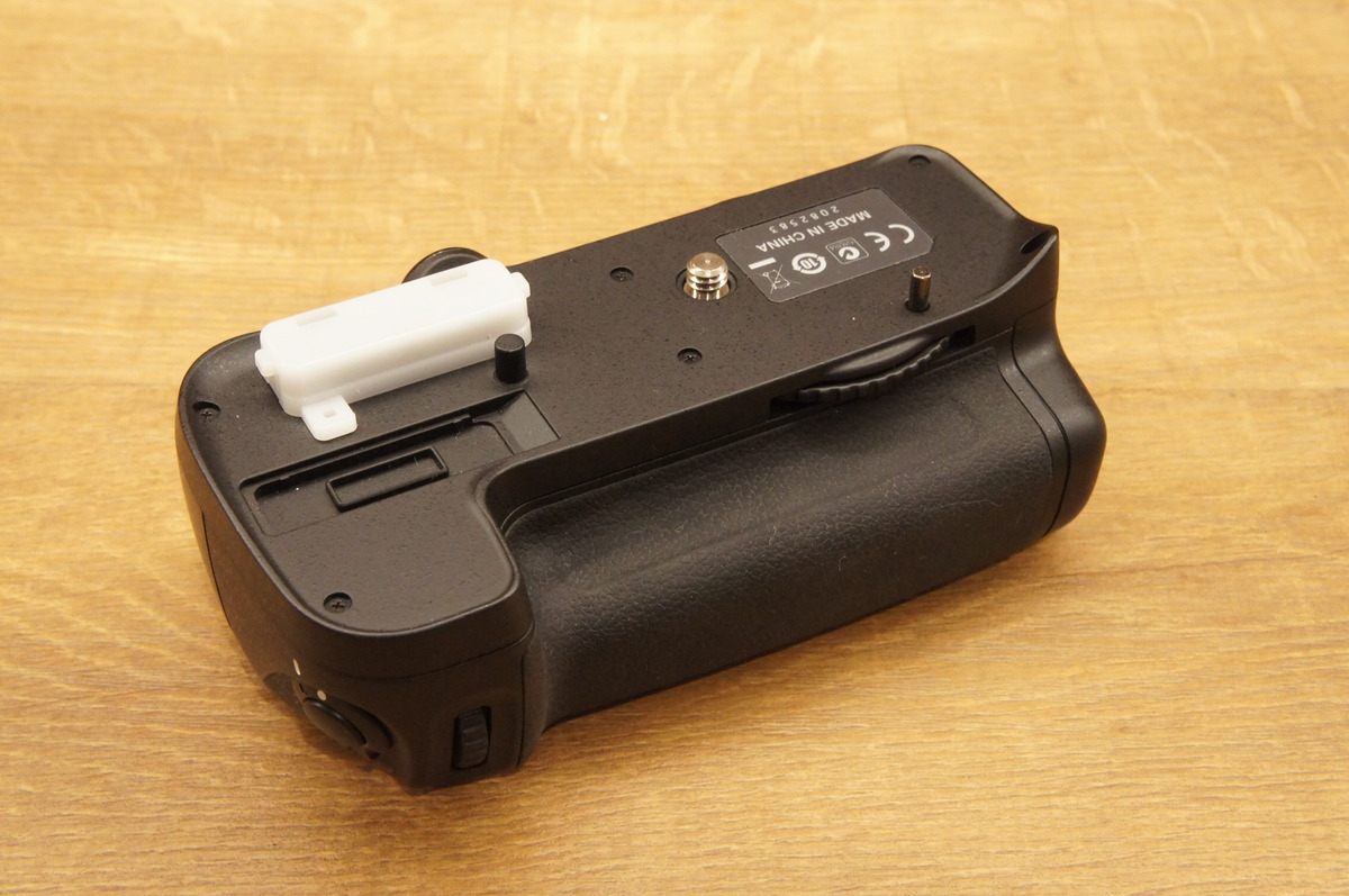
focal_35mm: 52
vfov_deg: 25.7
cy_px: 448
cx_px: 674
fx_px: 1965
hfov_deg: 37.9
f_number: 11
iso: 3200
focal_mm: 35
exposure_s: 1/80
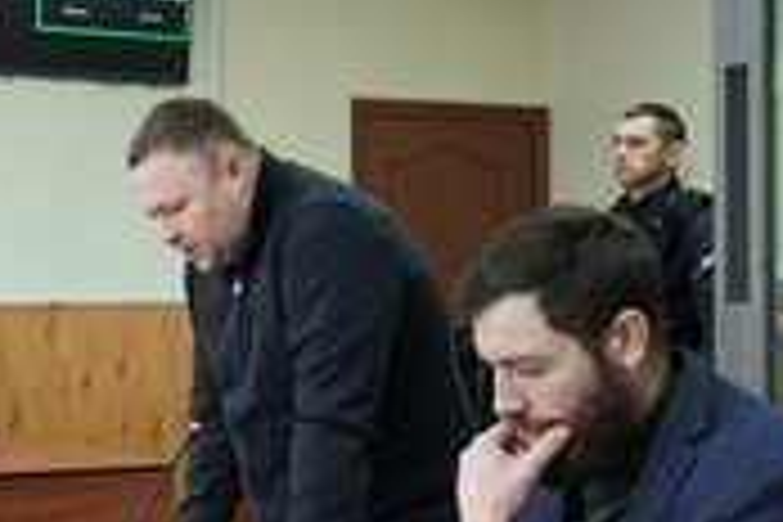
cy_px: 376
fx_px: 1501
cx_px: 86
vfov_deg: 19.6
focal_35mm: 69
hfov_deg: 28.2
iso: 500
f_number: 2.8
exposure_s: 1/80
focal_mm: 30
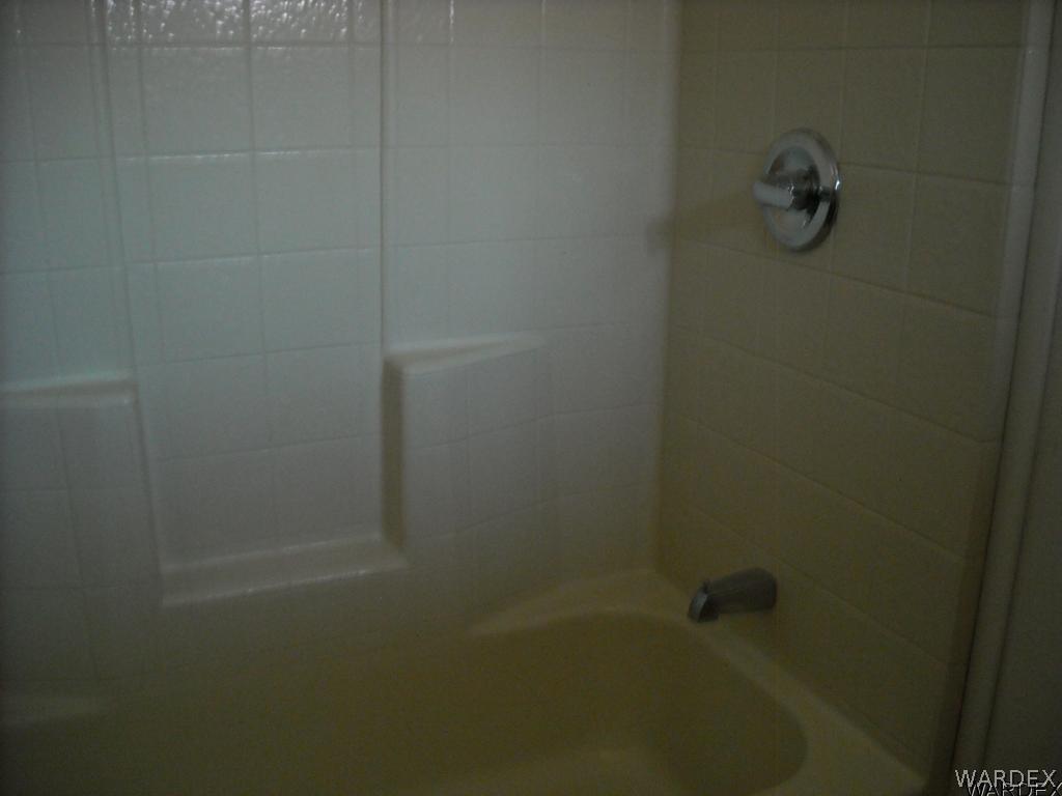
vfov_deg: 40.7
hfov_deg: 52.6
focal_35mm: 35
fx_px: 1074
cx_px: 531
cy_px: 398
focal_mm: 5.7
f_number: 2.8
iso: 400
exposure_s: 1/17
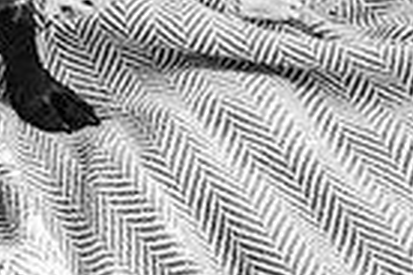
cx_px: 162
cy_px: -130
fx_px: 1595
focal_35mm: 139
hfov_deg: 14.7
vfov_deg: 9.6
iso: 200
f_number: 4.5
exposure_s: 1/640
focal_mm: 33
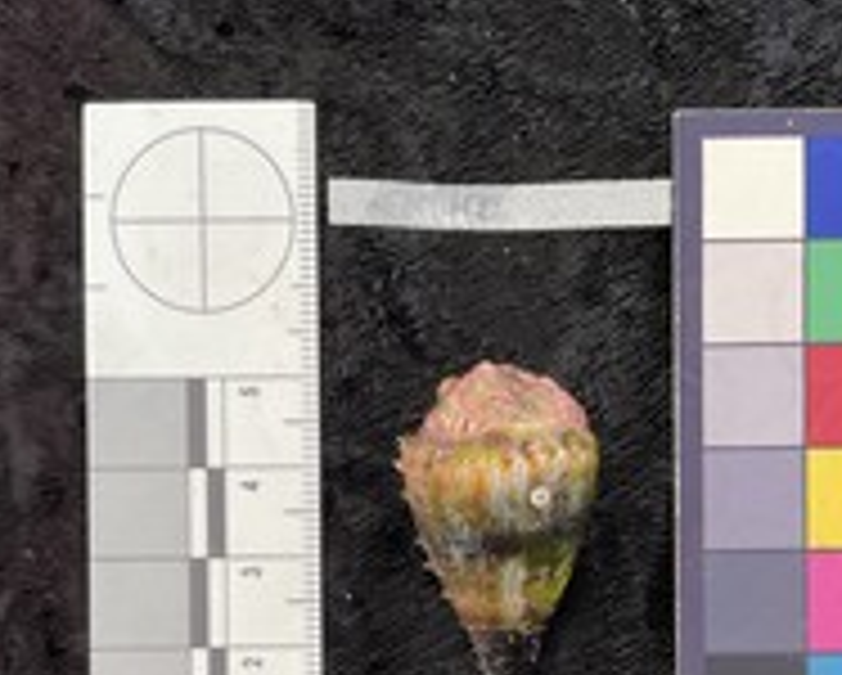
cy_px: 587
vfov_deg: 27.8
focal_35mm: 53
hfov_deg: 35.2
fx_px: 1322
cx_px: 495
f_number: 1.8
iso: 64
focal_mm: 3
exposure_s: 1/60
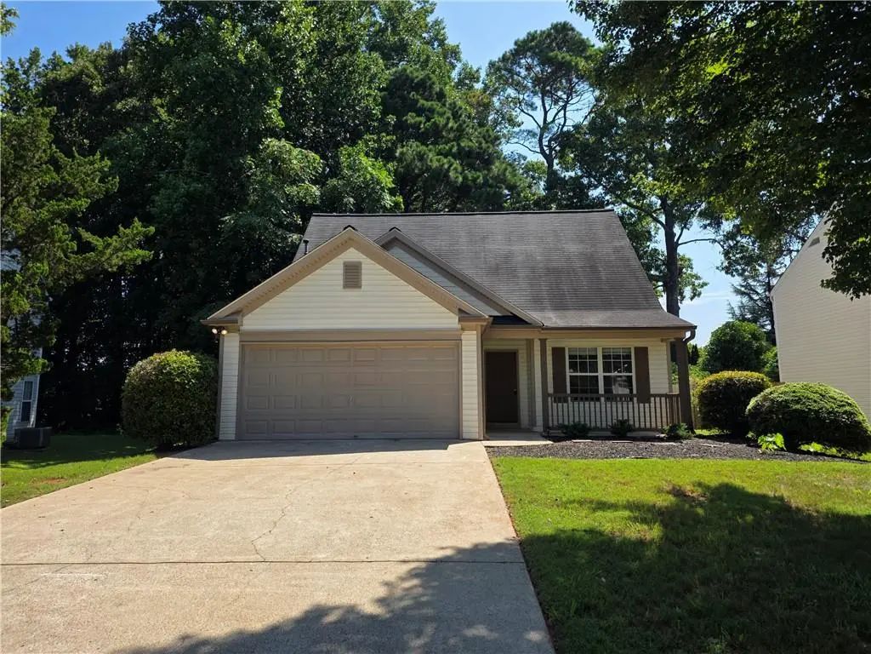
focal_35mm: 23
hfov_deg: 73.9
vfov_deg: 58.9
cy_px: 327
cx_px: 436
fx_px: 579
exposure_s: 1/3160
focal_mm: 6.25
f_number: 1.7
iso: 80
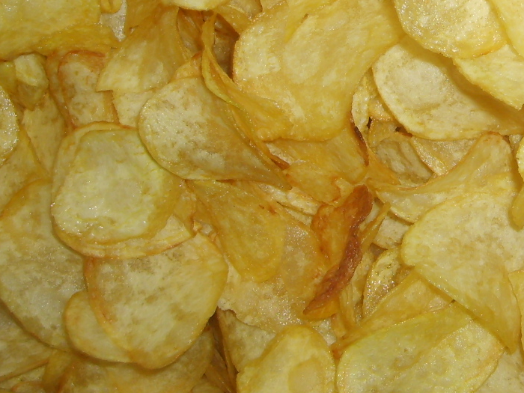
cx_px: 532
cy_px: 65
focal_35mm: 80
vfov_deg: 18.2
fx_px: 1211
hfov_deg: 23.3
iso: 100
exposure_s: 1/45
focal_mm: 5.8
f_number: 2.8
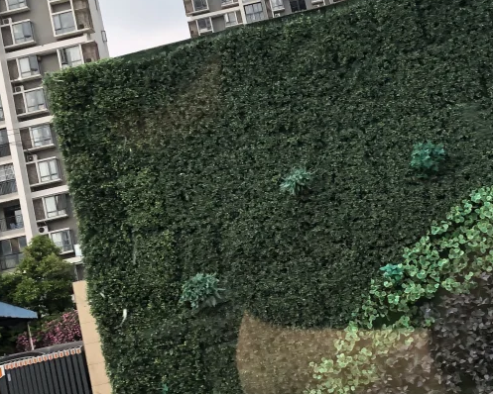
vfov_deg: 23.1
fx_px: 963
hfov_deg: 28.5
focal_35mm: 66
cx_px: 336
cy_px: 225
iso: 20
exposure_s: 1/147
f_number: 1.8
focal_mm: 4
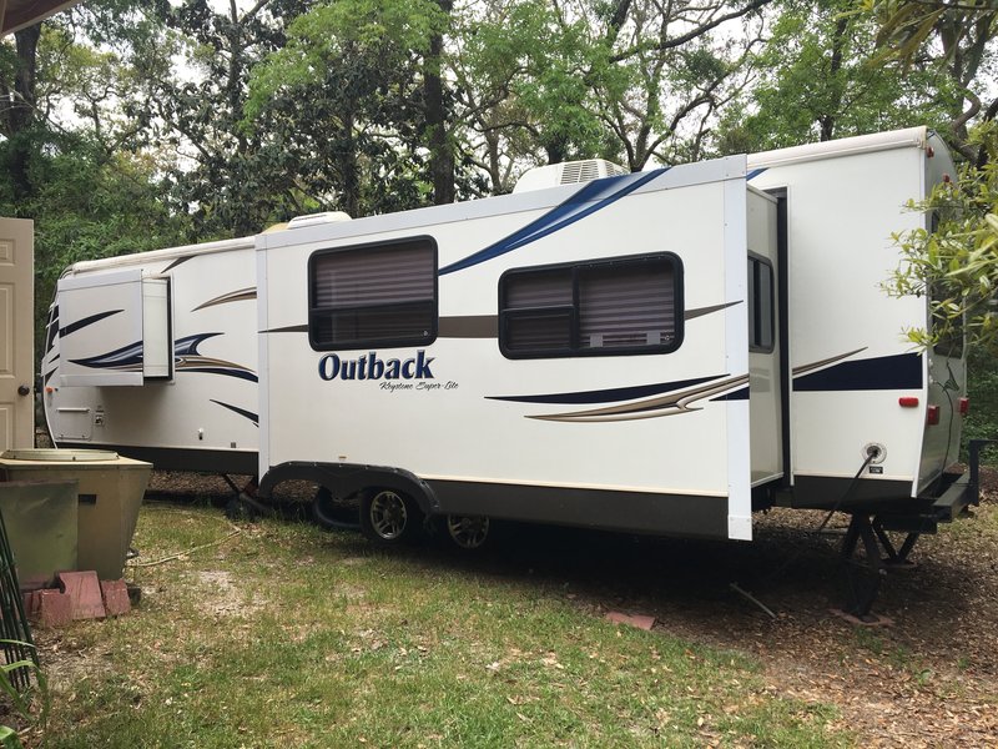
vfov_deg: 48.2
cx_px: 499
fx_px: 836
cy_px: 374
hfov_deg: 61.7
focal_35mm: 29
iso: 25
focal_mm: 4.15
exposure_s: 1/578
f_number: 2.2
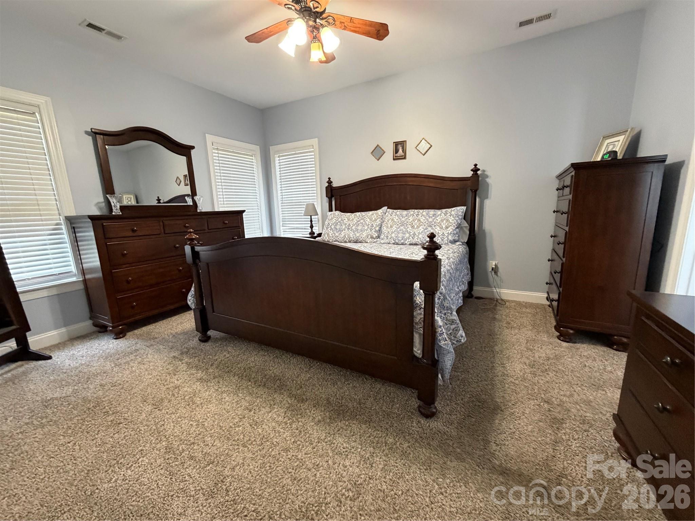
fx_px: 281
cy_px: 260
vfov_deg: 85.7
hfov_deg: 102.1
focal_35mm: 14
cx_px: 348
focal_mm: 2.22
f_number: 2.2
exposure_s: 1/60
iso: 500
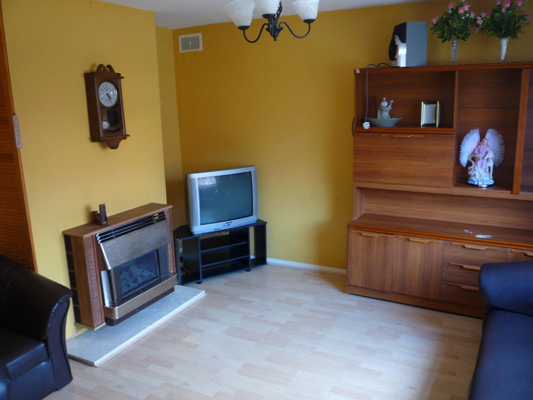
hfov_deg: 60.0
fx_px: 462
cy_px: 200
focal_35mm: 30
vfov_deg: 46.8
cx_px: 266
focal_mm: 5.2
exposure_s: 1/8
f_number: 3.3
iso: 100
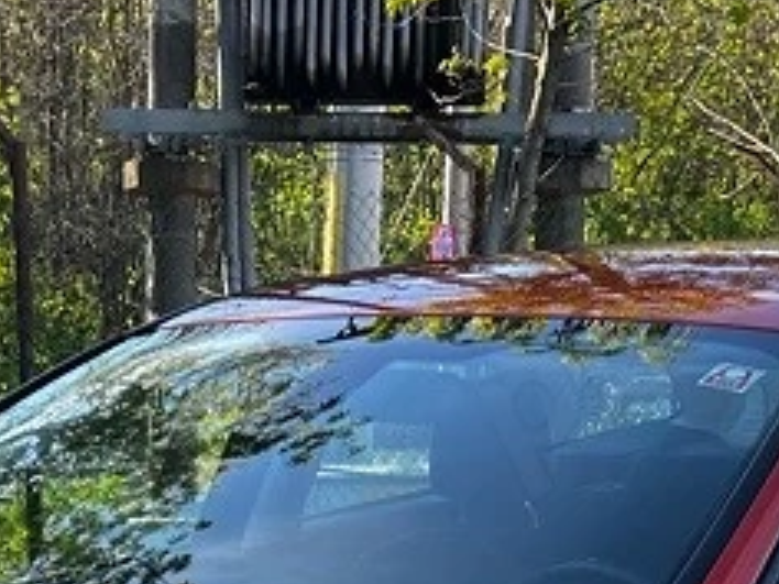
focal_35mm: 110
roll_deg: -0.3
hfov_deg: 17.8
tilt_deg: -17.8
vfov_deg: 12.2
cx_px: 191
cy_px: 1079
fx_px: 2475
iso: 50
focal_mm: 5.7
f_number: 1.5
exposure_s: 1/456
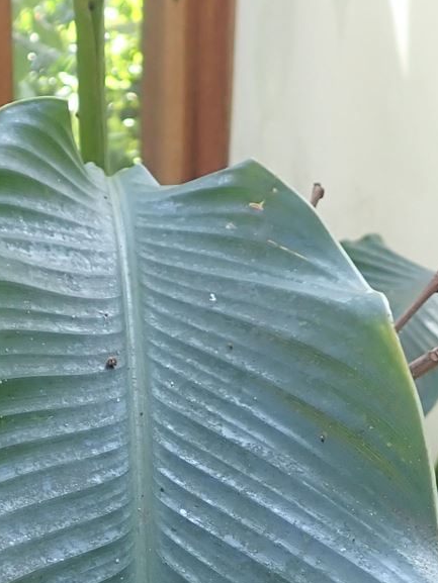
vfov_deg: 18.8
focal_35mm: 104
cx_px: 167
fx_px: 1754
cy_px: 435
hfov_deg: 14.2
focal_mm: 5.5
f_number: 2.3
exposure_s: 1/60
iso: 100
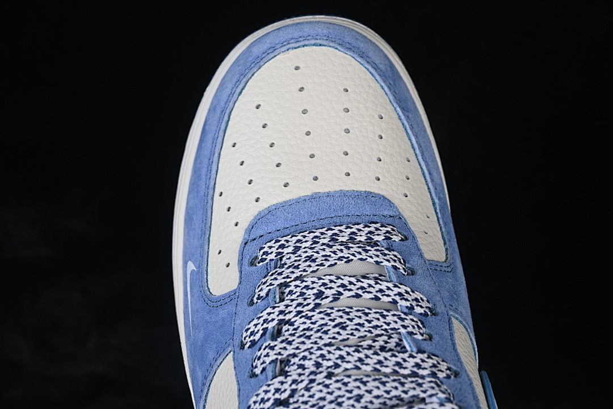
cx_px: 306
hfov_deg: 27.0
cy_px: 204
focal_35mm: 75
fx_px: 1277
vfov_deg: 18.2
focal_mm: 50
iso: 160
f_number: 7.1
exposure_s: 1/80
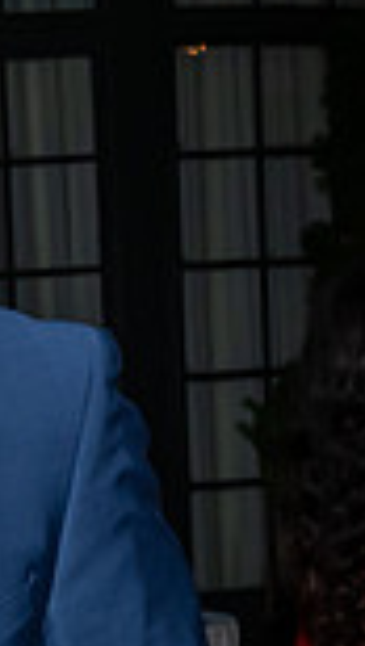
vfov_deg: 11.0
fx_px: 3327
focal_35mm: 194
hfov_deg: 6.1
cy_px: 655
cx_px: -342
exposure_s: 1/250
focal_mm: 23
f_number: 5.6
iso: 500
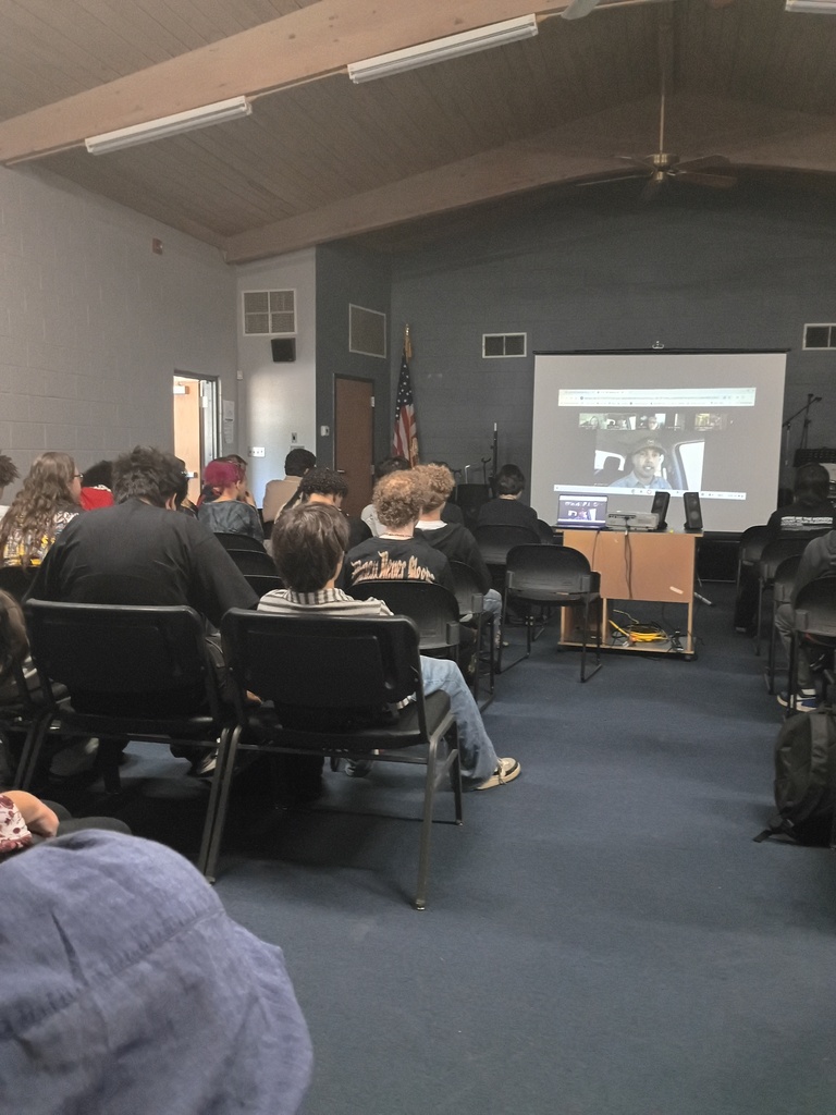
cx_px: 418
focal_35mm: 29
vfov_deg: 61.7
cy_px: 558
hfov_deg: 48.2
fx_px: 934
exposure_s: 1/24
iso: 1540
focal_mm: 4.27
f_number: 1.8
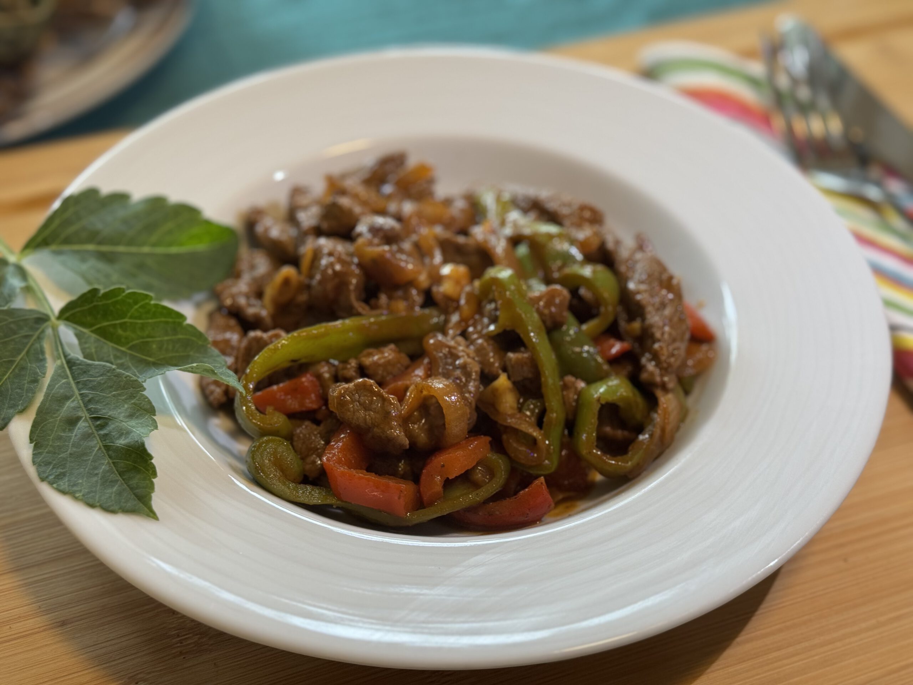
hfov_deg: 39.7
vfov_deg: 30.3
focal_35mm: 48
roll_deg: -0.1
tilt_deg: -44.7
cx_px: 456
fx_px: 1266
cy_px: 342
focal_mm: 6.76
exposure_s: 1/50
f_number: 1.78
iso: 80
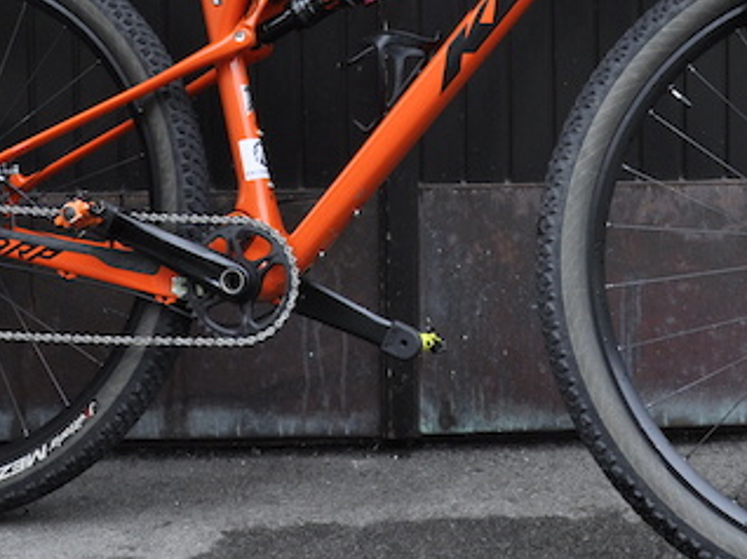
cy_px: 36
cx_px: 371
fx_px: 1643
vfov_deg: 18.9
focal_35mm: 76
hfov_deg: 25.6
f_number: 10
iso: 400
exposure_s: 1/25
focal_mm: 21
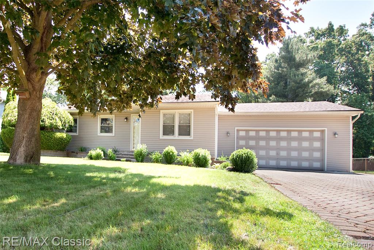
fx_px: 156
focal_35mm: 15
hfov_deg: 100.4
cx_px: 187
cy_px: 125
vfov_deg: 77.4
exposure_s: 1/200
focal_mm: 10
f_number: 4.5
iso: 200
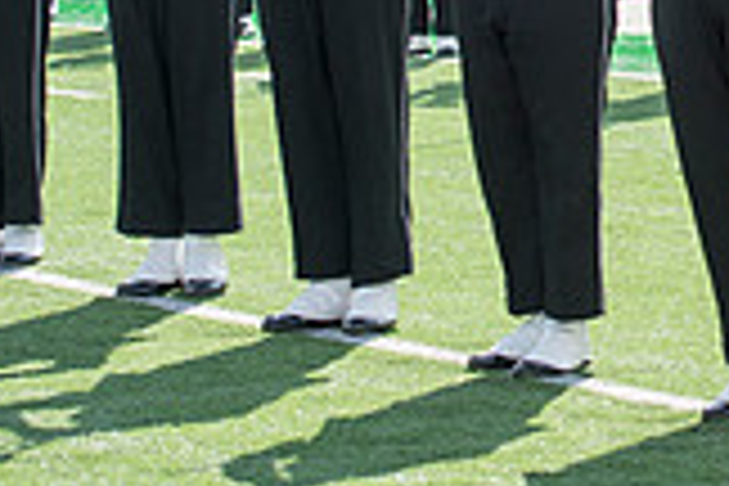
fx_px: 5062
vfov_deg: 5.4
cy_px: -248
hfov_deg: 8.0
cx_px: 1202
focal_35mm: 250
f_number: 4.5
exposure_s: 1/1000
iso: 200
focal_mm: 70
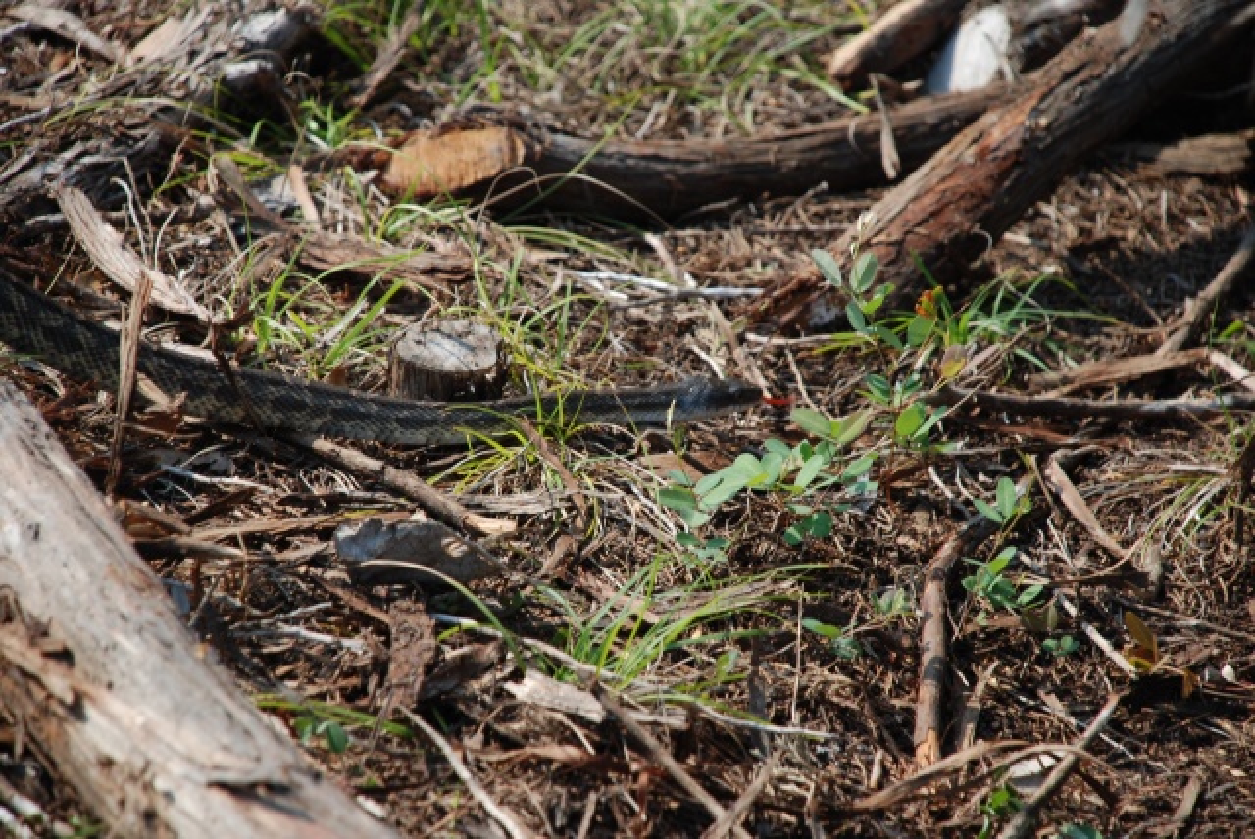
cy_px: 420
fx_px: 7066
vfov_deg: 6.8
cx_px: 628
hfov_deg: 10.2
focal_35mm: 202
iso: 200
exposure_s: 1/400
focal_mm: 135
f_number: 5.6
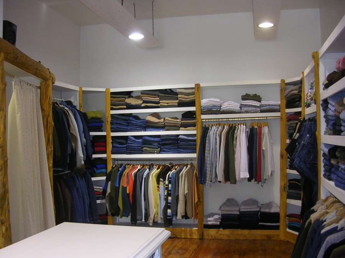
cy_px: 129
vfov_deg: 37.7
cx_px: 172
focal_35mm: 38
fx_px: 379
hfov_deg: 49.0
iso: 50
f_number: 2.8
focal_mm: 5.8
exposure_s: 1/30
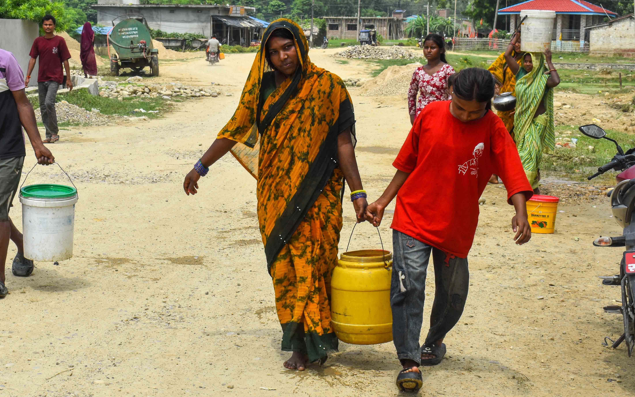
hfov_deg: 26.1
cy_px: 225
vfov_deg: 16.5
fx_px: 1367
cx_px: 255
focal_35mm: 79
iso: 200
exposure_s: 1/400
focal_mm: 38
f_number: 10
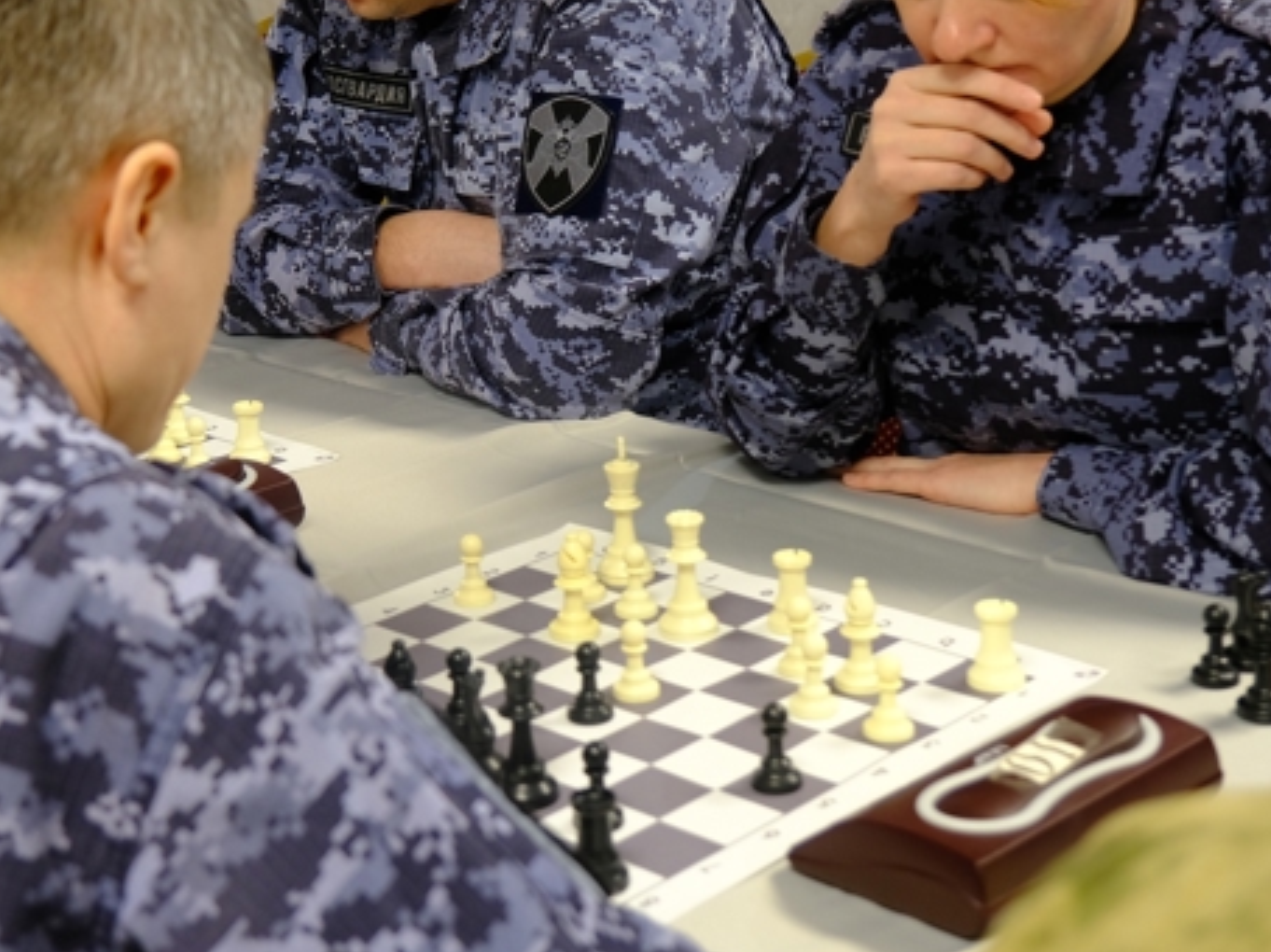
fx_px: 2275
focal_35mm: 62
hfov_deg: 31.0
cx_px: 456
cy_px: 300
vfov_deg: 23.5
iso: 500
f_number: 4
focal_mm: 26
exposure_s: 1/40
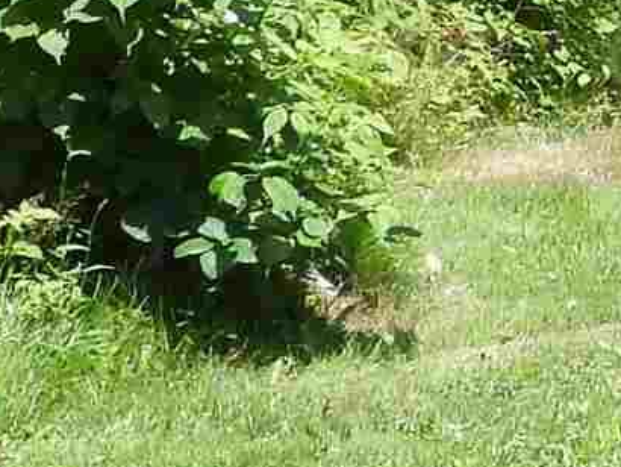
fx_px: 5511
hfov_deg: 6.2
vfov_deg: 4.8
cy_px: -481
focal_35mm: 307
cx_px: 1436
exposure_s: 1/640
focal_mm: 7.4
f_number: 3.2
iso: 100
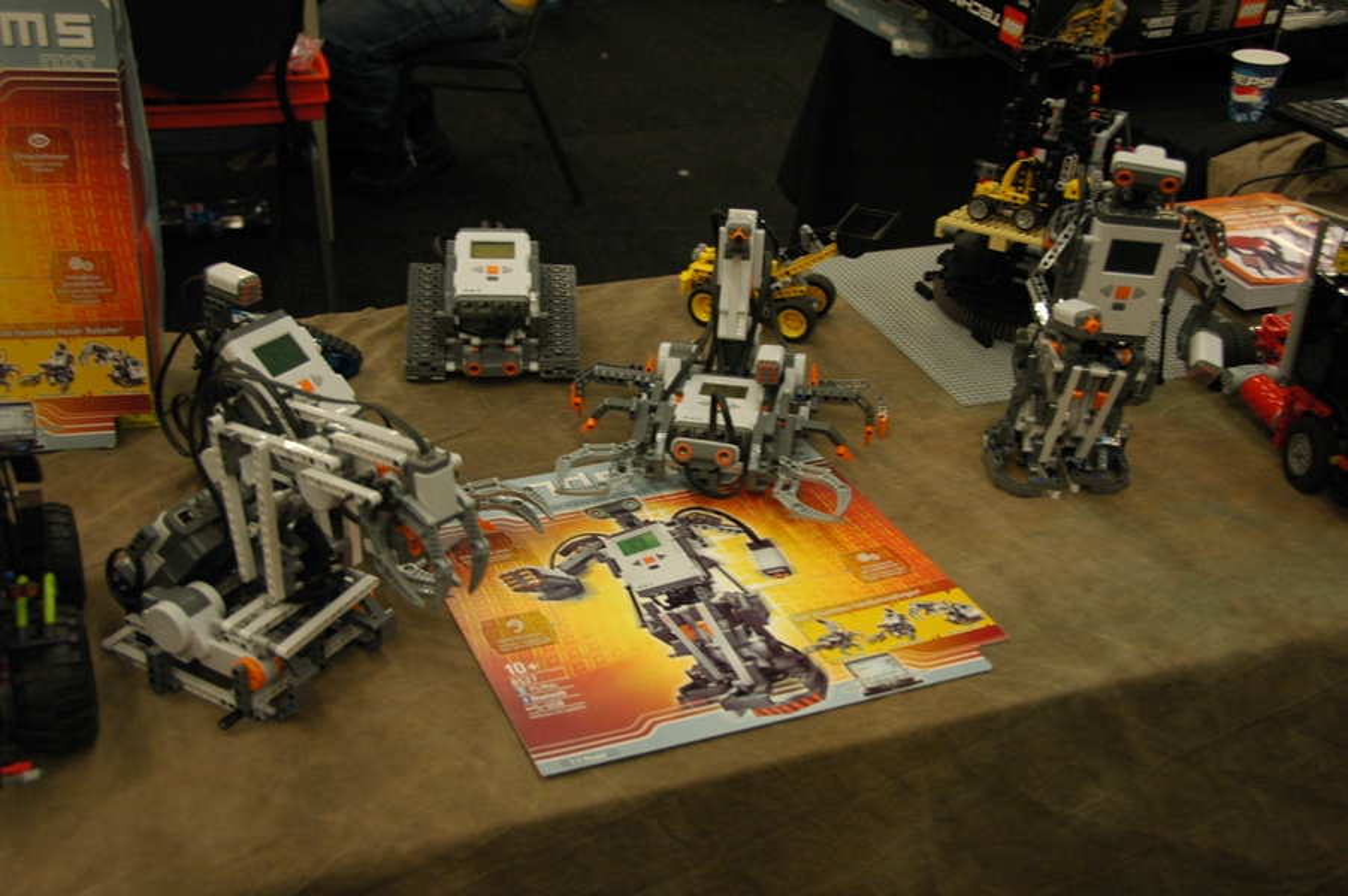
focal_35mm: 42
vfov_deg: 31.8
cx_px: 674
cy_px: 448
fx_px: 1571
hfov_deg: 46.4
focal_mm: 28
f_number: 4
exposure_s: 1/25
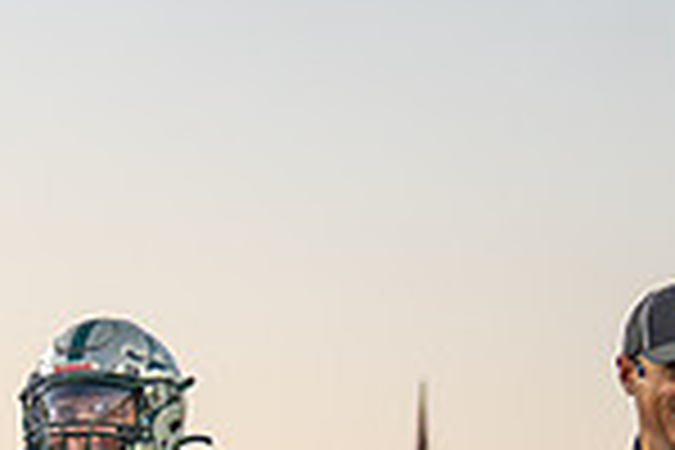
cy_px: 910
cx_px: -622
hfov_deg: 6.6
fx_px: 5718
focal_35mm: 305
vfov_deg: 4.4
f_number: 2.8
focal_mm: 70
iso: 1250
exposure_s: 1/1600
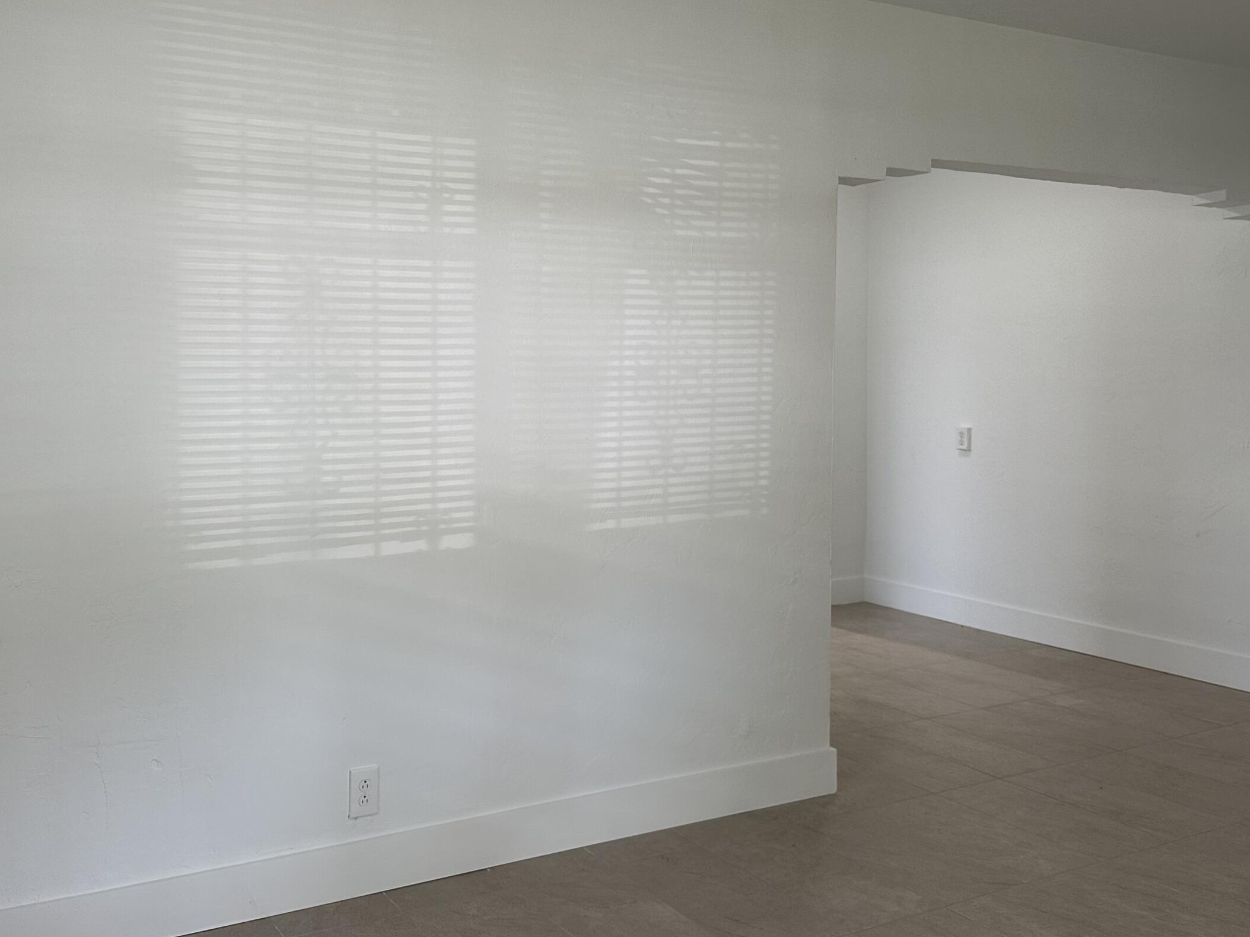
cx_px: 509
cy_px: 408
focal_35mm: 34
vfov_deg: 41.7
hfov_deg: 53.6
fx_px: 1228
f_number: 1.78
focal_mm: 6.86
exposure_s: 1/120
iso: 125
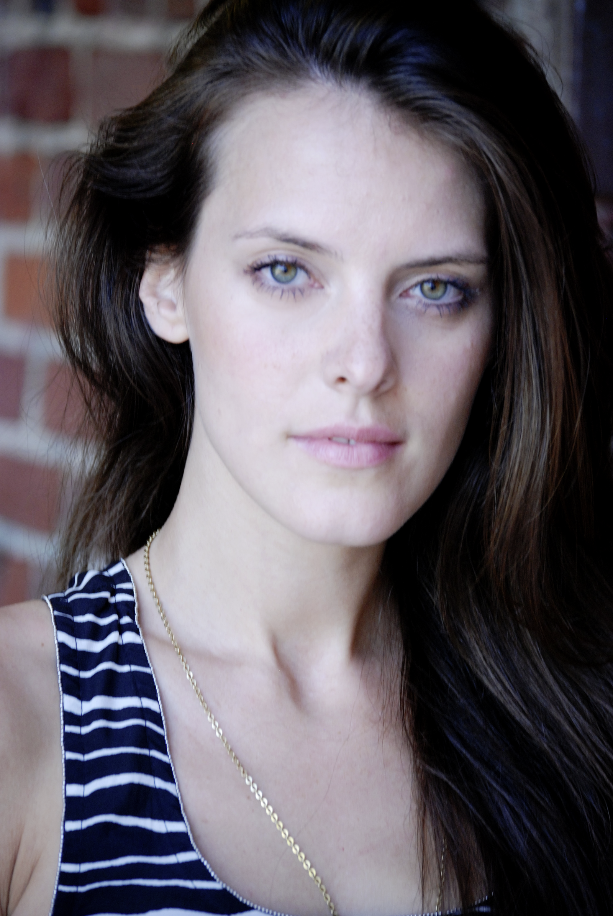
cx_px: 306
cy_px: 458
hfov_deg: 8.7
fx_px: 4011
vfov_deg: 13.0
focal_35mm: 158
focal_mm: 105
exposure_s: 1/100
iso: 500
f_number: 4.8
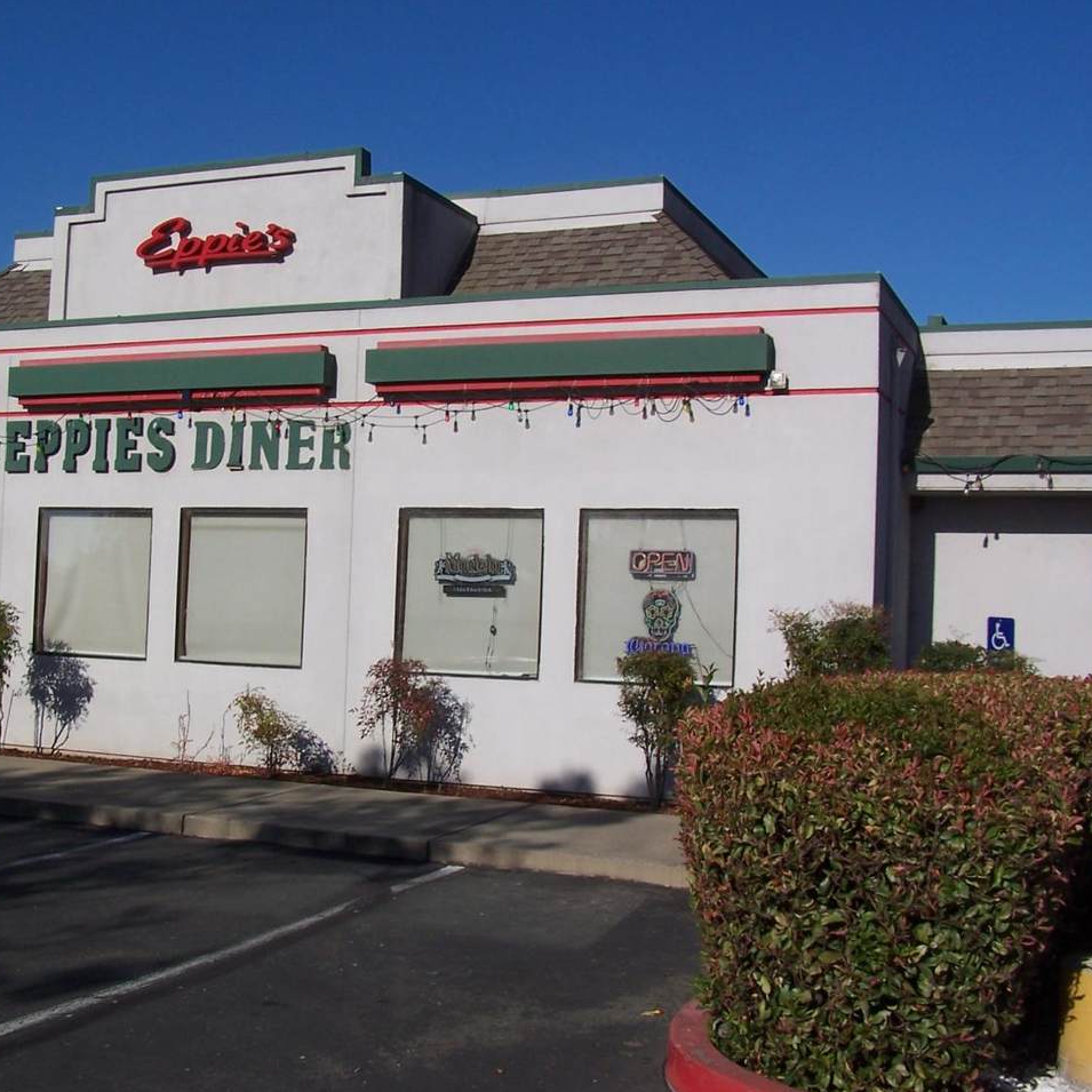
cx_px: 427
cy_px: 547
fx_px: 1606
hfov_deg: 37.4
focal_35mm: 45
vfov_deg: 37.6
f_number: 5.6
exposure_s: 1/750
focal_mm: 6.3
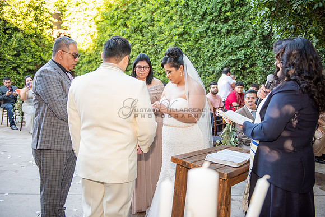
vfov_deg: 38.9
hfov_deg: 55.8
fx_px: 307
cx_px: 162
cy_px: 108
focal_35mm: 34
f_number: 3.2
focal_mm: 34
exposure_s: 1/160
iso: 500
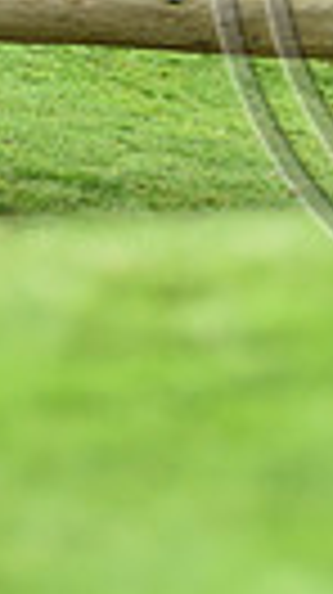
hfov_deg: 1.3
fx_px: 14463
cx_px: 670
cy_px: -144
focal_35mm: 919
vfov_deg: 2.4
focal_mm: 200
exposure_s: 1/1250
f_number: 5.6
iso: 1250
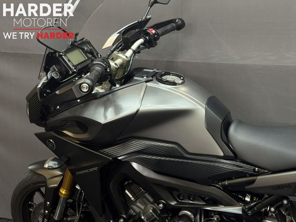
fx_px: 410
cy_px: 111
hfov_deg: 39.7
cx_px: 148
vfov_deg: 30.3
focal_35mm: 48
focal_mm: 6.76
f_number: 1.78
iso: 100
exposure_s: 1/50
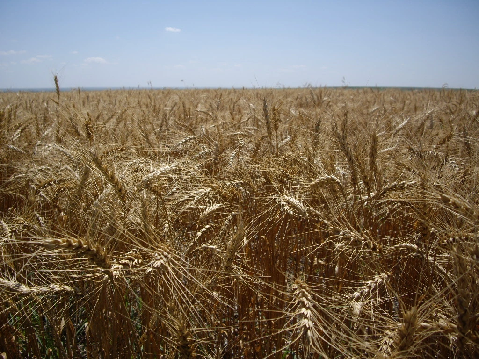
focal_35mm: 38
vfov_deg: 37.7
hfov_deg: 49.0
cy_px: 180
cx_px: 240
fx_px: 526
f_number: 8
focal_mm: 7.9
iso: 64
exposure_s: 1/200
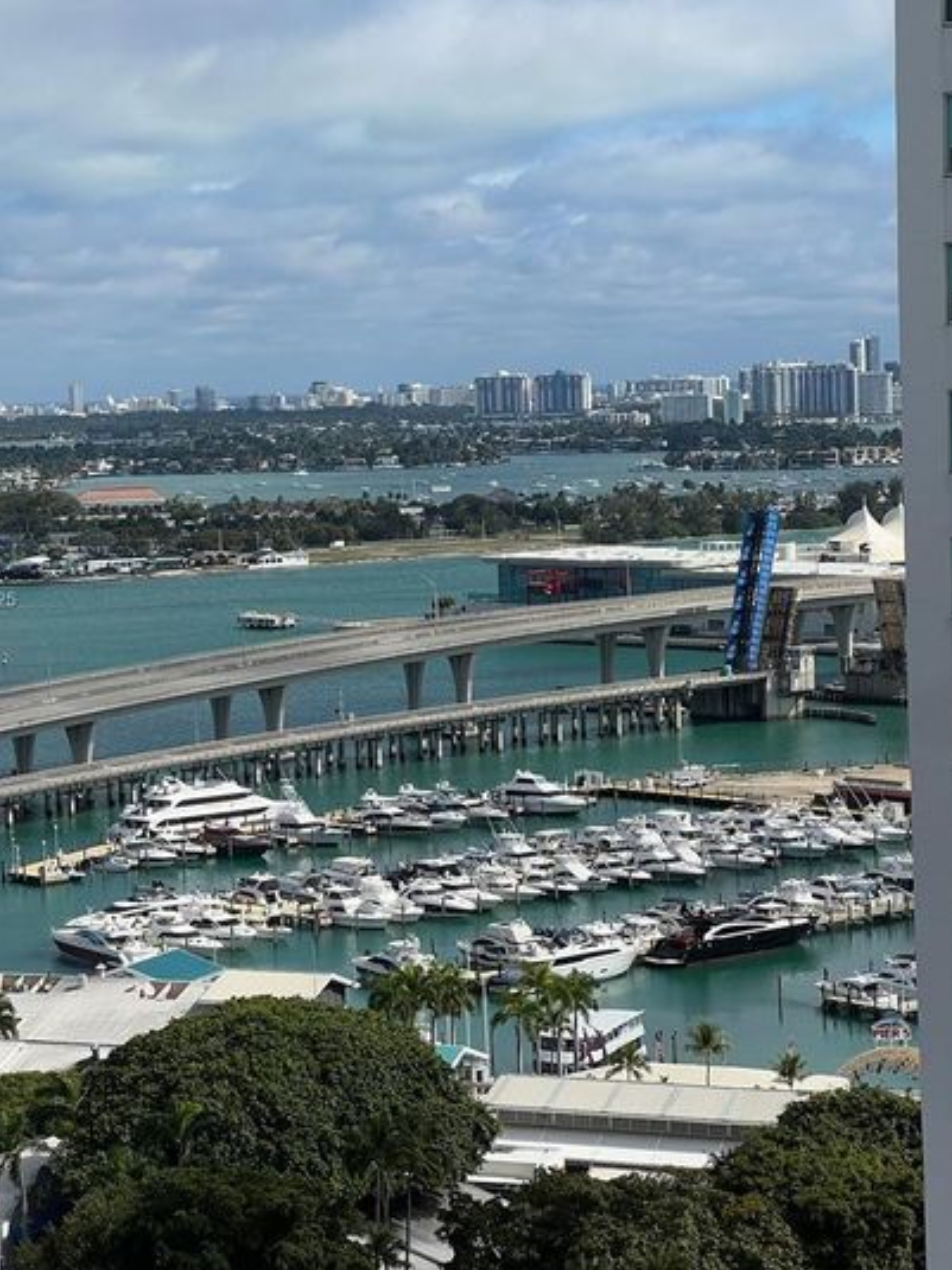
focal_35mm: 96
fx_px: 3522
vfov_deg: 20.4
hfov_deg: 15.4
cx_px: 366
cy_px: 602
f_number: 2.8
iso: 32
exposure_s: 1/1233
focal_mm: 9
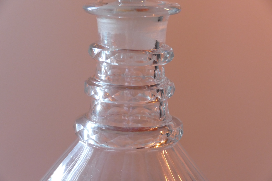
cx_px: 136
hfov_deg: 19.6
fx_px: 786
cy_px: 90
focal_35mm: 104
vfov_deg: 13.2
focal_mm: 37.79
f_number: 3.8
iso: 1600
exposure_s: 1/30
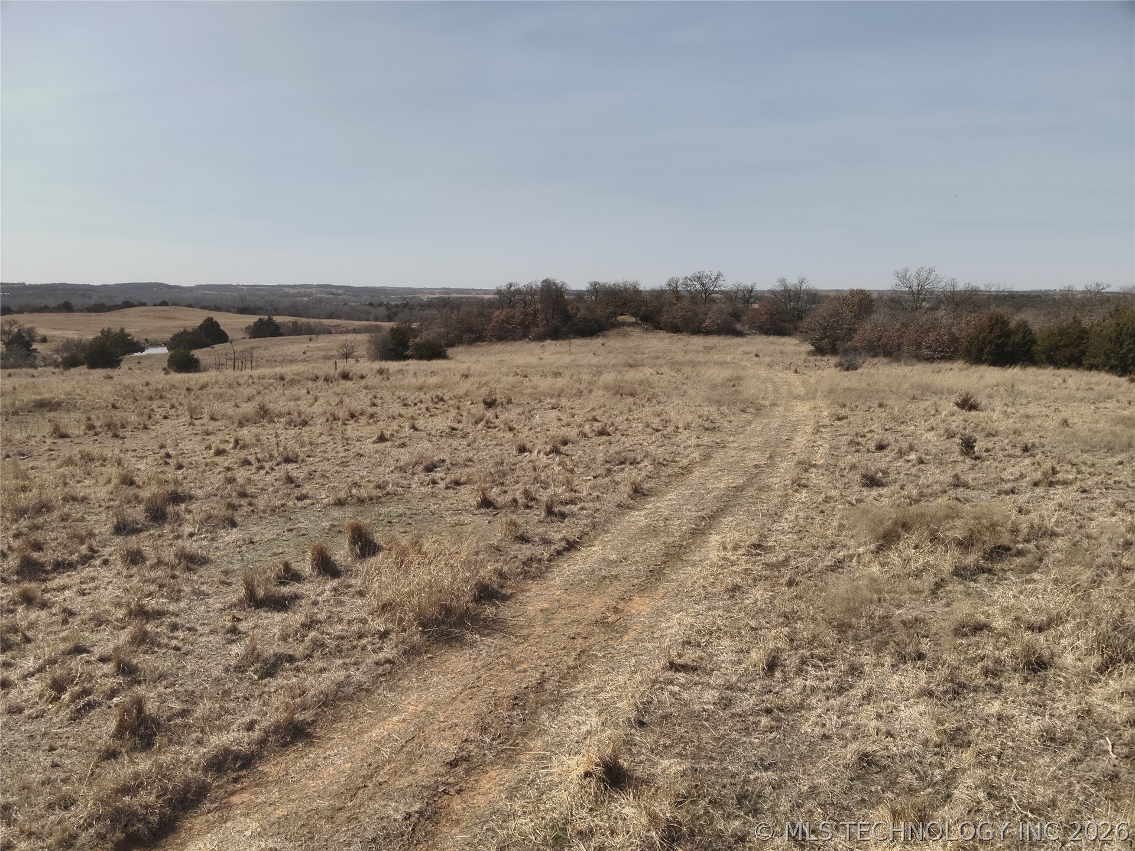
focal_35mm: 24
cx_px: 568
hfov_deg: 71.6
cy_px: 426
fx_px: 787
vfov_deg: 56.8
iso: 110
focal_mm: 4.4
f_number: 2.8
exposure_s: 1/1250
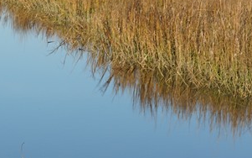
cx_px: -82
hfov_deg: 9.8
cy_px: 119
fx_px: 1442
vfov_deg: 6.2
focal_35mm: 210
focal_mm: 31
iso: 100
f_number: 11
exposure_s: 1/100
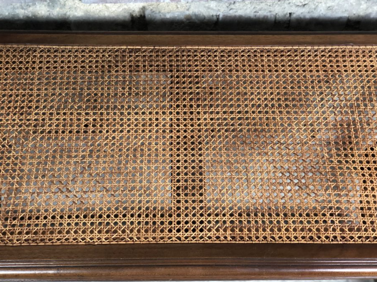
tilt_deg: -59.9
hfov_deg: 32.7
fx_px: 642
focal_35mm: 59
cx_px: 184
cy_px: 123
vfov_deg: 24.8
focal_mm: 6
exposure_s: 1/33
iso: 125
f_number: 2.4
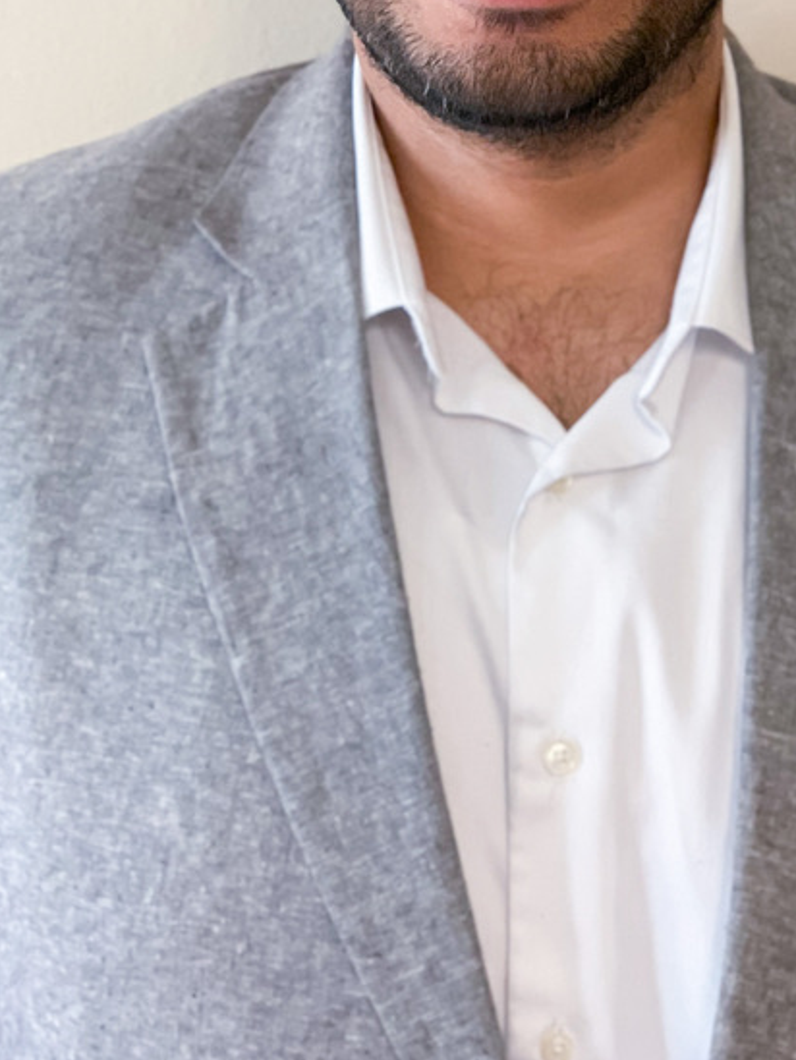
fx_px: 2973
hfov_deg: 15.2
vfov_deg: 19.8
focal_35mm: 97
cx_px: 535
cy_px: 89
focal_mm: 6
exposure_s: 1/40
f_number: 2.4
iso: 500
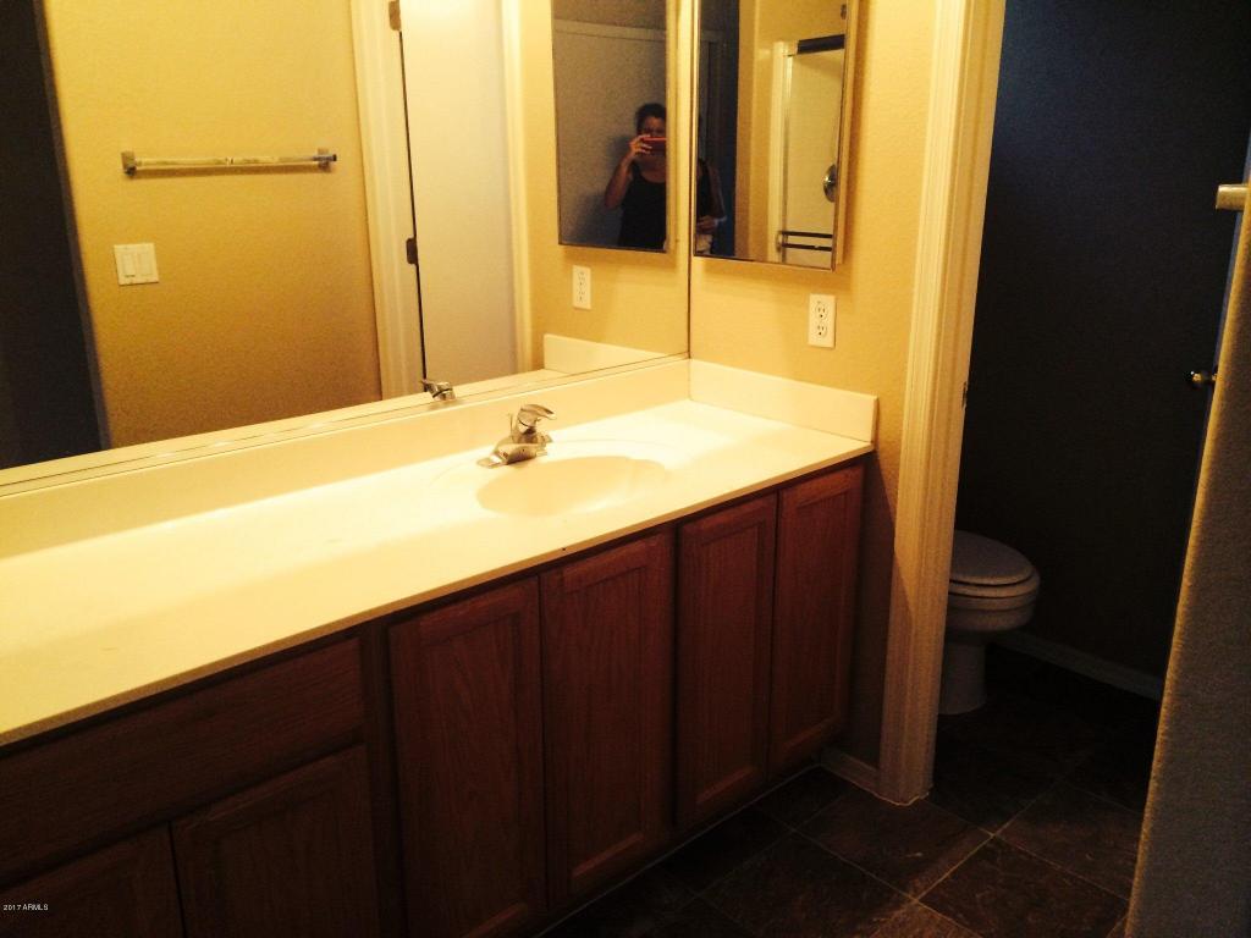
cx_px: 626
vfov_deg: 46.8
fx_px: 1084
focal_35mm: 30
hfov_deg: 60.0
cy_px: 469
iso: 200
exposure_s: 1/30
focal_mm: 4.12
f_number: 2.2
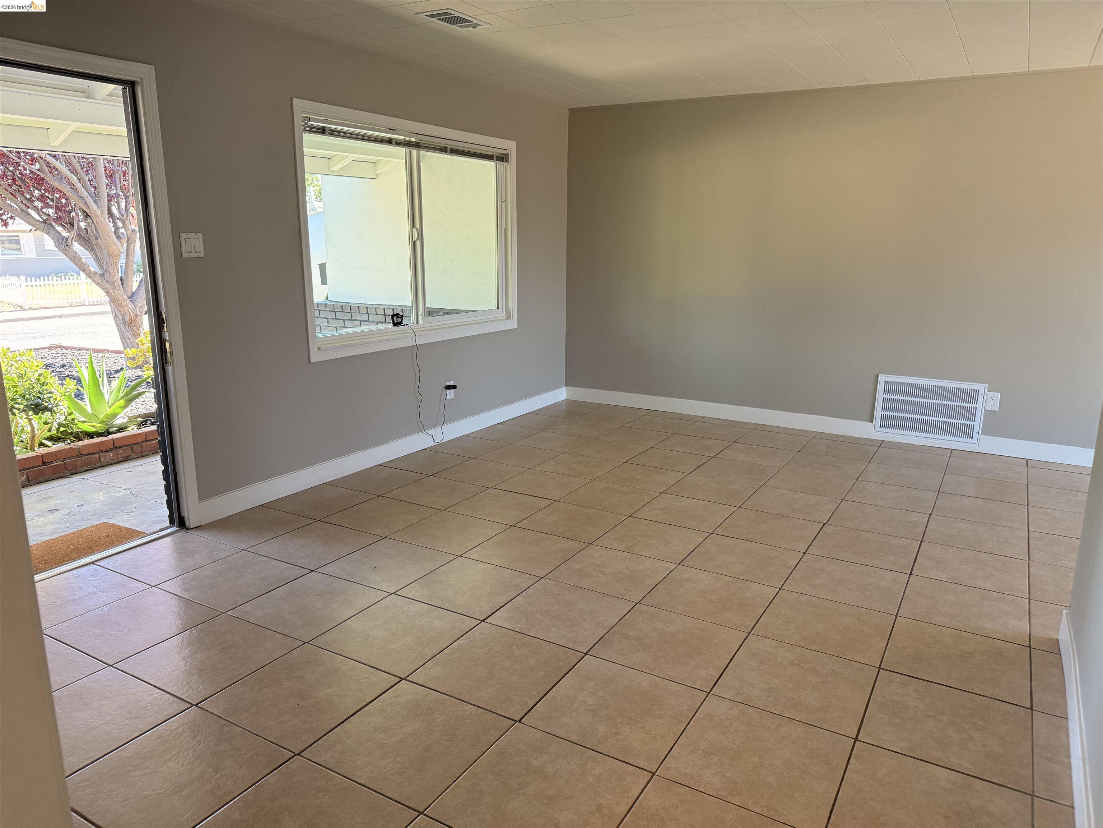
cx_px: 552
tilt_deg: -12.2
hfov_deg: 71.6
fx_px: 765
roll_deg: -0.4
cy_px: 414
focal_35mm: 24
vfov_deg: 56.8
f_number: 1.78
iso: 250
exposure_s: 1/120
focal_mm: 6.76
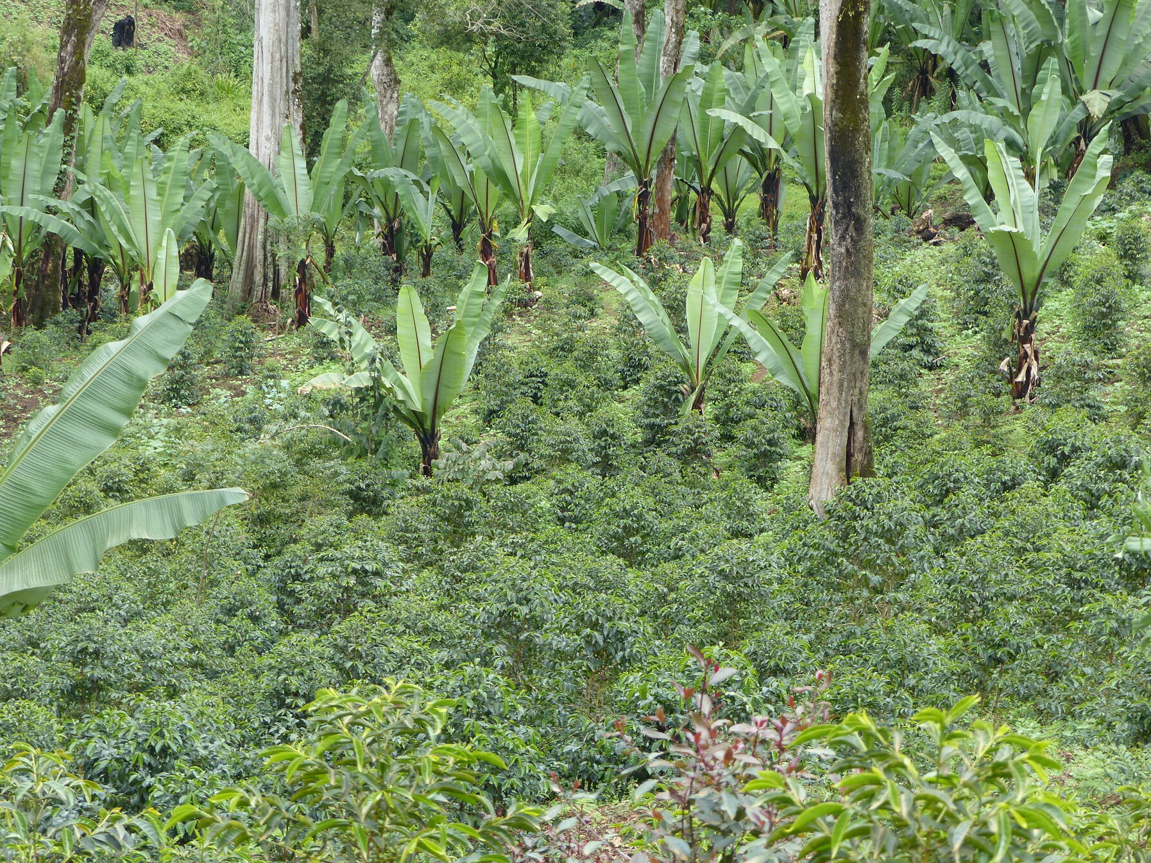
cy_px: 437
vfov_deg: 12.1
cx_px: 586
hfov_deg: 16.1
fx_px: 4057
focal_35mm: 122
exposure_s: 1/125
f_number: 4
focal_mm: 20.5
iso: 100
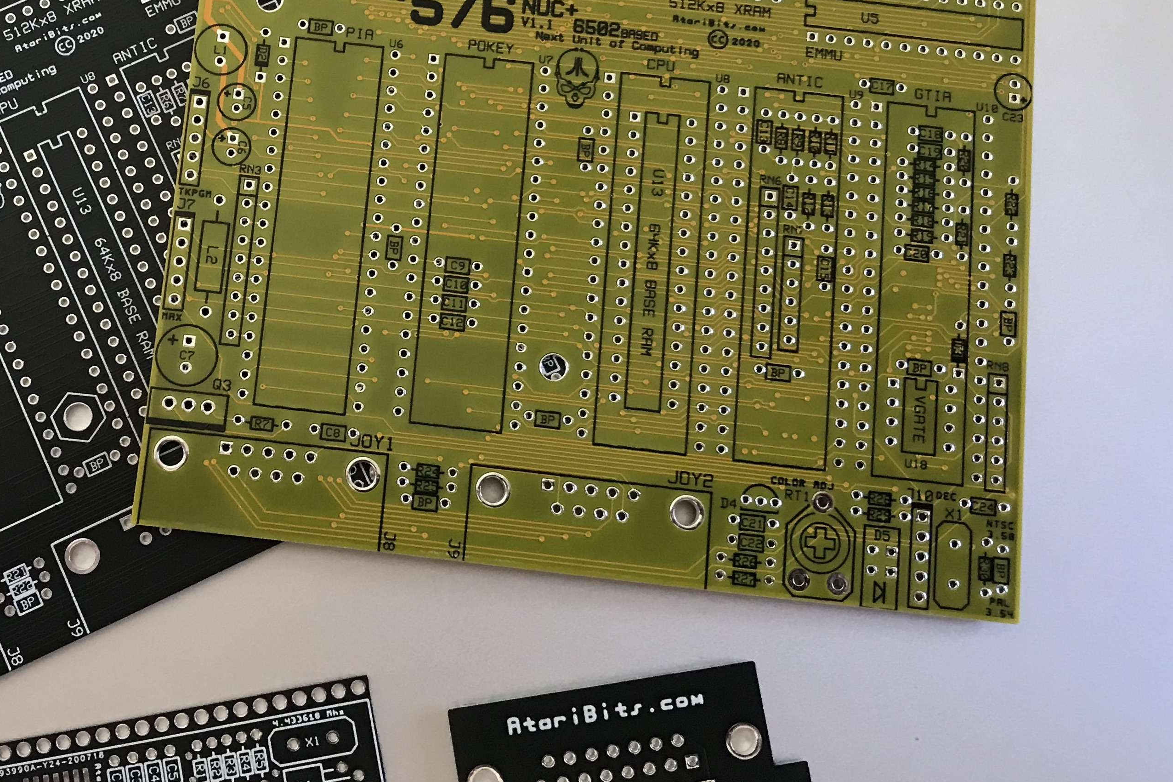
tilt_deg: -78.2
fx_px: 1499
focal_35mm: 46
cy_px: 247
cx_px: 321
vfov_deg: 29.0
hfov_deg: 41.7
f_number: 1.8
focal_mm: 3.99
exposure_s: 1/15
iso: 50
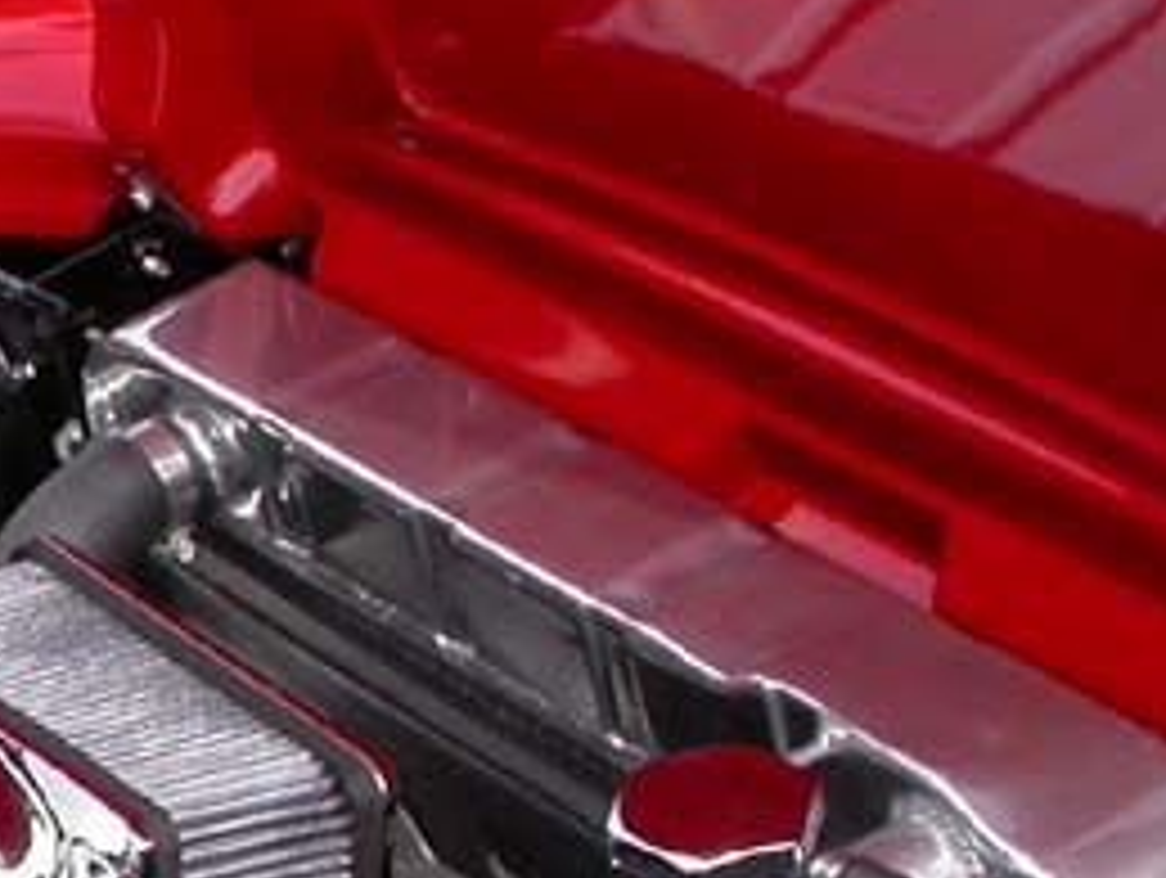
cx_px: -756
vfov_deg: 9.9
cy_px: 666
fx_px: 5060
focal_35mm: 150
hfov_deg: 12.3
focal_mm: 7.85
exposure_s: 1/216
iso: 100
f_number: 6
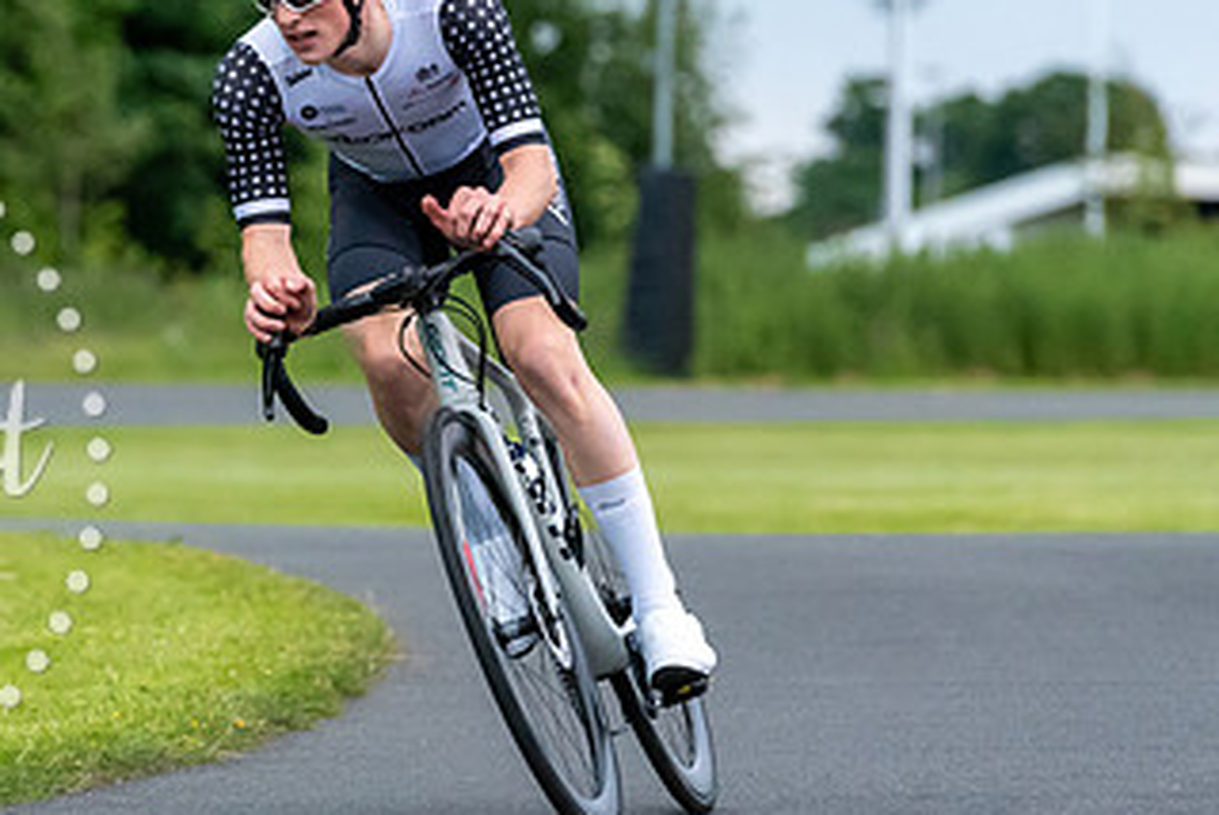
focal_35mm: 353
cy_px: 261
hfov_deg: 5.8
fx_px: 11964
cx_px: 343
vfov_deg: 3.9
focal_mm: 195
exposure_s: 1/640
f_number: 5
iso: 6400
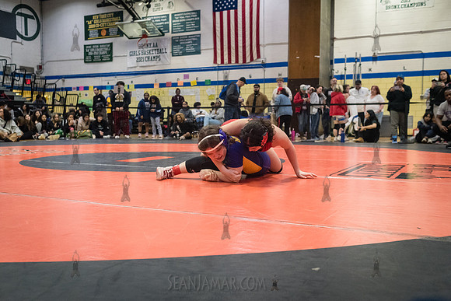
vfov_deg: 36.6
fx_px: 455
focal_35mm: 36
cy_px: 150
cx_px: 221
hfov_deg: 52.7
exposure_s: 1/400
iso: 8000
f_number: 4
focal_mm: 35
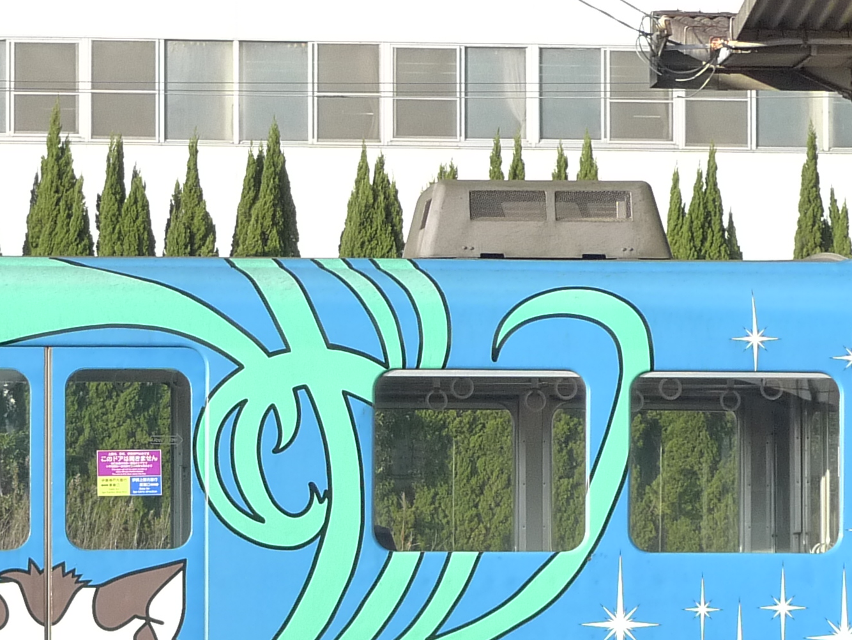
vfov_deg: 9.0
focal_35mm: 165
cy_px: 610
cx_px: 277
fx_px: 4062
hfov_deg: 12.0
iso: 200
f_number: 3.2
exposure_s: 1/500
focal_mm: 12.8
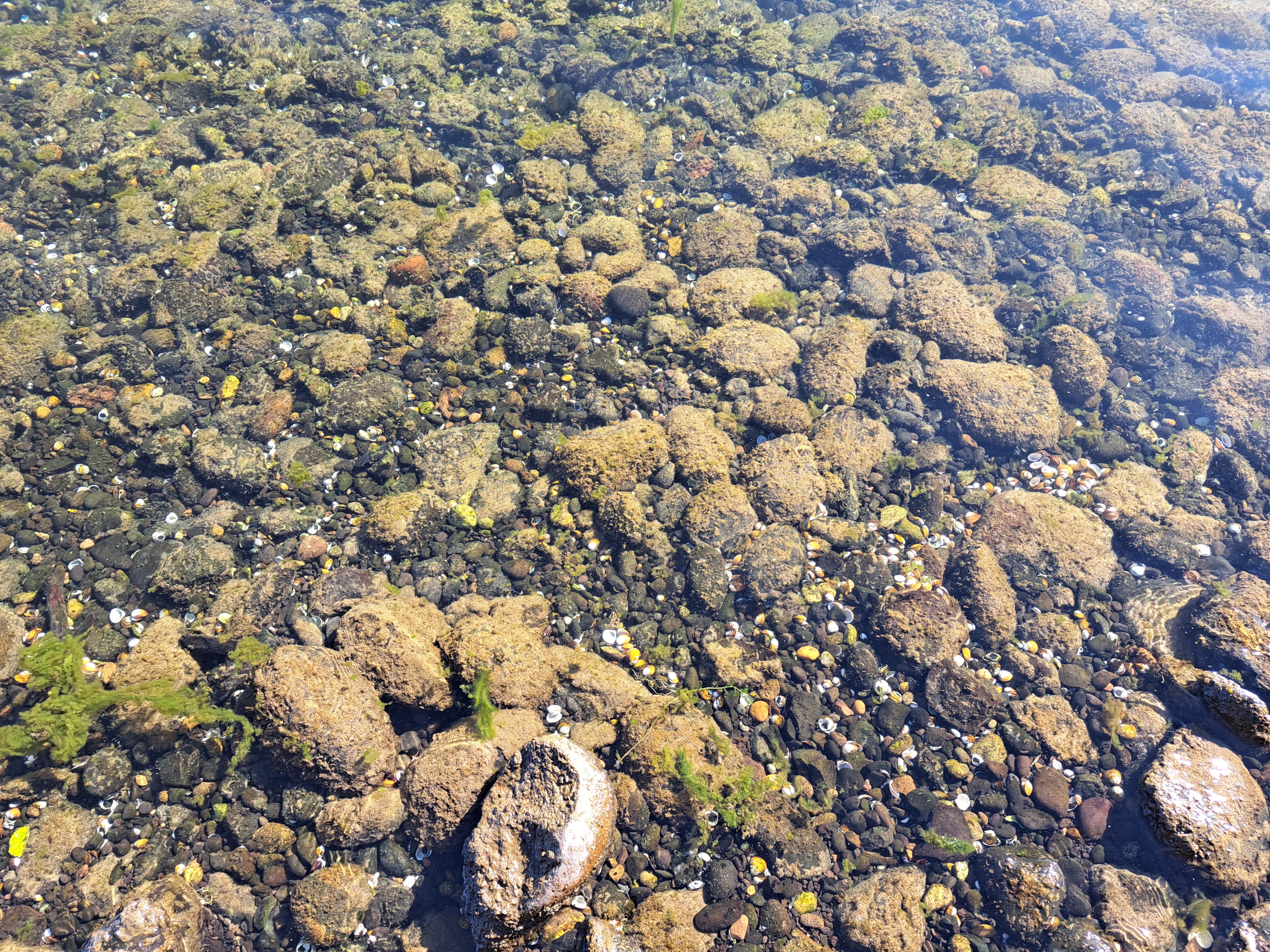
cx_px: 635
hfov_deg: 71.6
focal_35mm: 24
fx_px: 881
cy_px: 476
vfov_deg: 56.8
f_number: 1.8
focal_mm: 5.23
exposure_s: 1/120
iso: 50
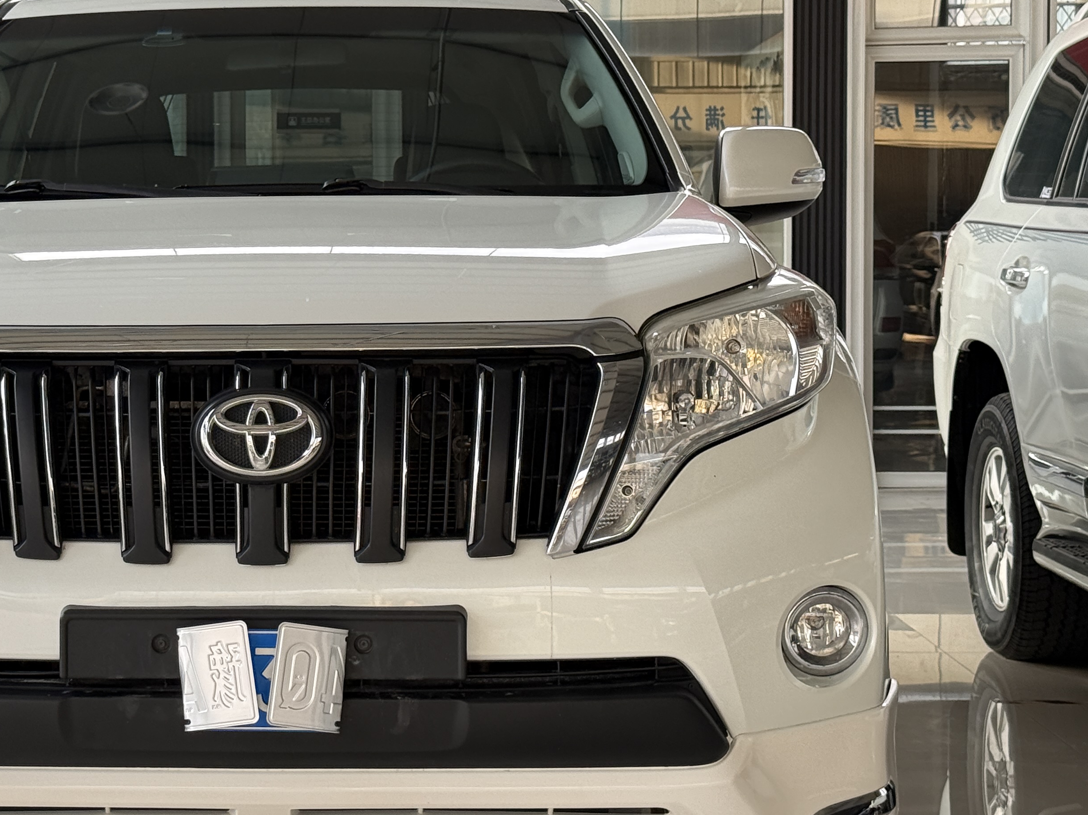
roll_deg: +0.1
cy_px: 366
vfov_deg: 18.7
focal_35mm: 79
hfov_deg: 24.4
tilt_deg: -2.6
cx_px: 250
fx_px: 2483
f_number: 1.78
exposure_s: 1/293
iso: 100
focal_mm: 6.76
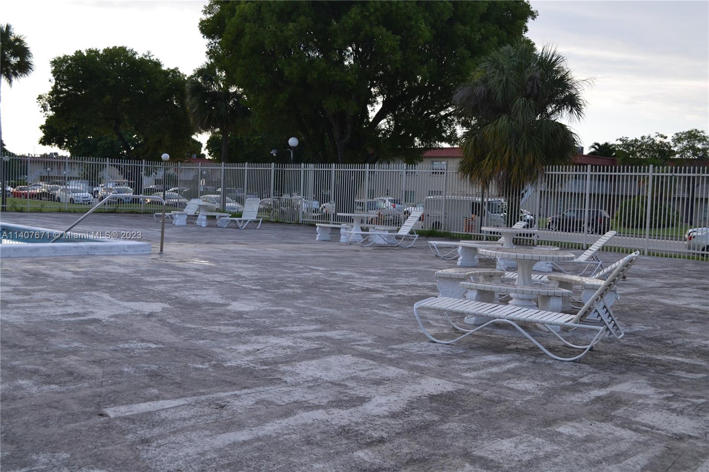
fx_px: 768
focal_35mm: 39
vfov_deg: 34.2
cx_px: 354
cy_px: 236
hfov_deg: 49.6
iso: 100
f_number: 5.6
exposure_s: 1/125
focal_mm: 26
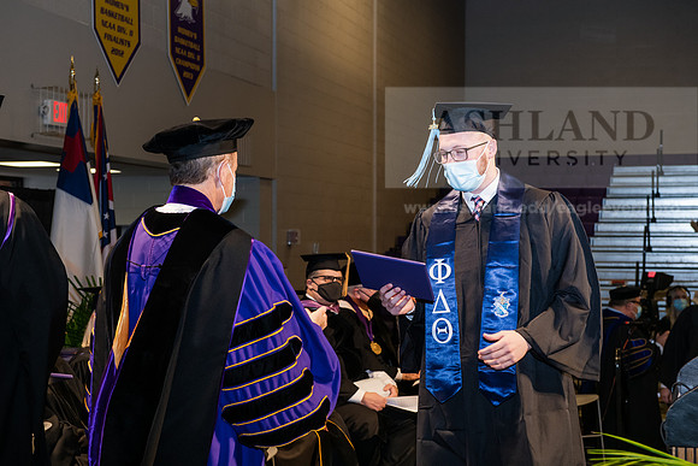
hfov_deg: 32.4
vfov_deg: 21.9
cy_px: 233
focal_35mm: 62
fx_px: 1202
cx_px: 349
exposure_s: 1/200
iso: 1600
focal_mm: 62
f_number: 6.3
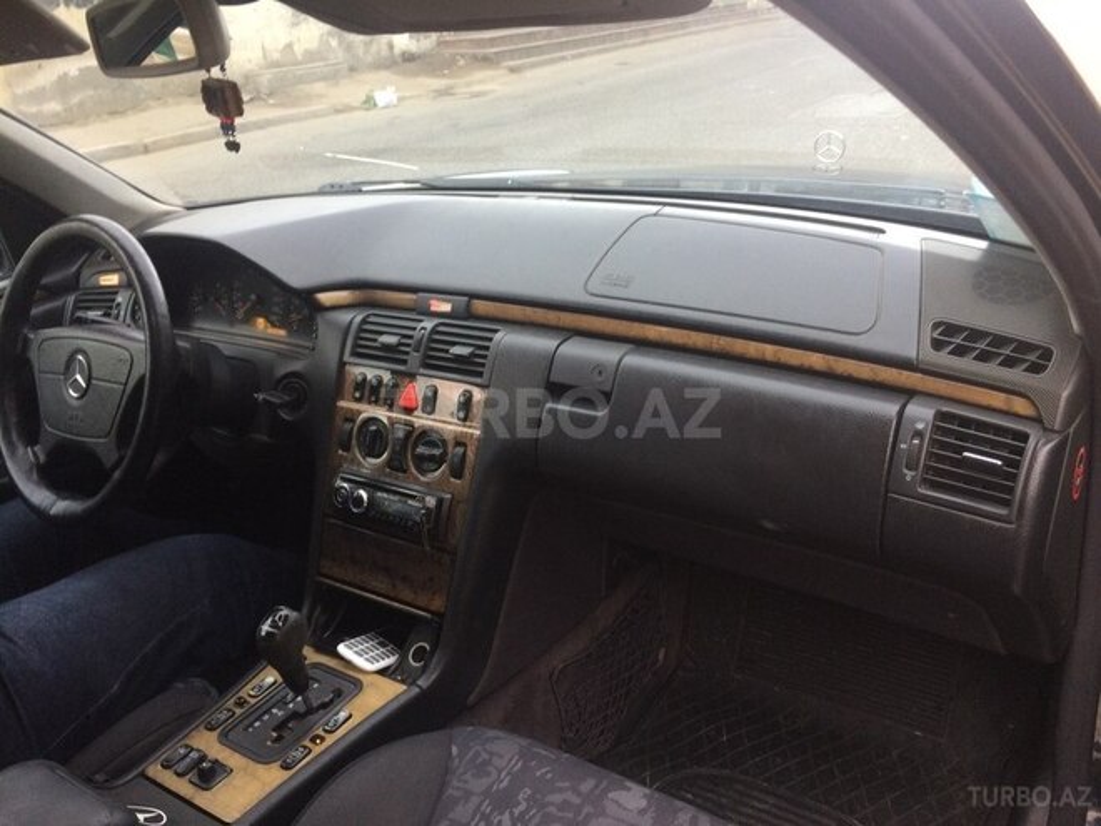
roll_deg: +4.8
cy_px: 413
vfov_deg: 48.2
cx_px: 550
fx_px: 922
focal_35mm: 29
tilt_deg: -27.3
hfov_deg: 61.7
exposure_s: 1/33
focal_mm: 4.15
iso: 80
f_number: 2.2
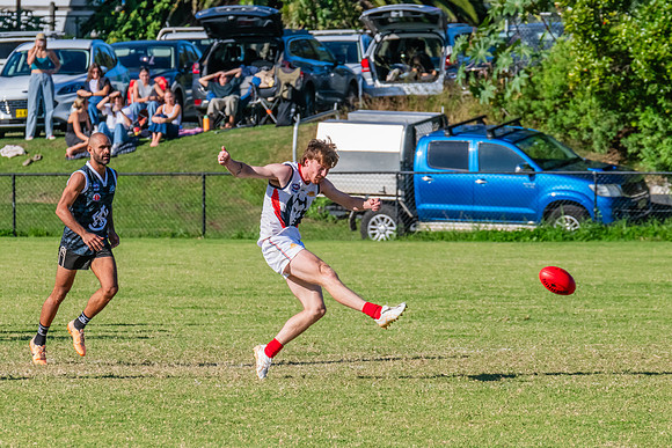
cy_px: 258
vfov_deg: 2.7
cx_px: 337
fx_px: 9587
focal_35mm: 513
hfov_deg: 4.0
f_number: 14
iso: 1600
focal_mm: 440
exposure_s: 1/1600
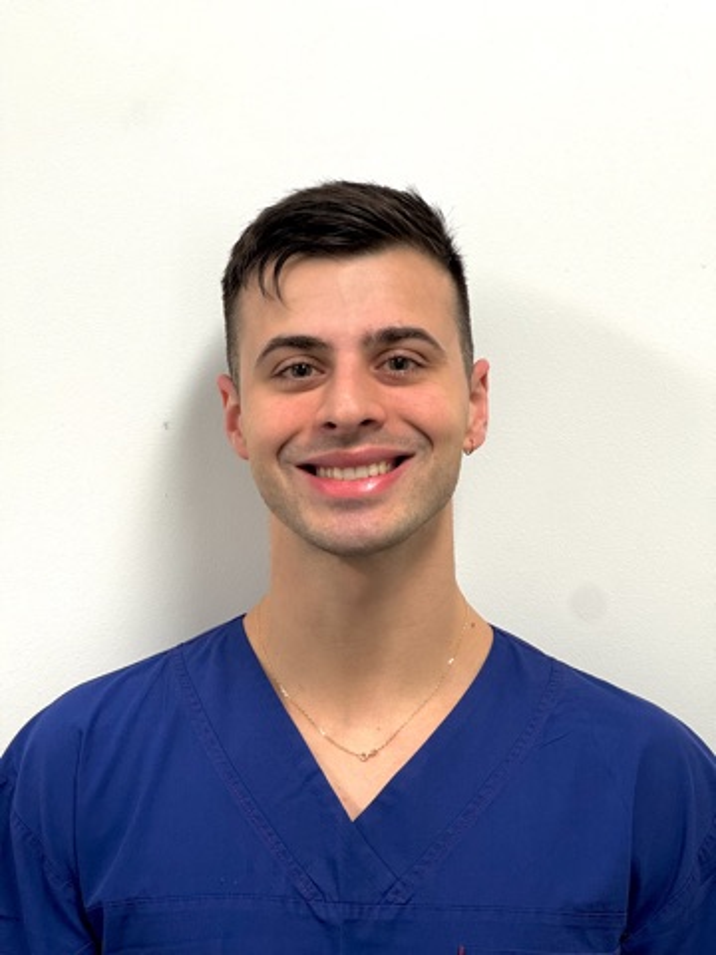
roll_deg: +0.3
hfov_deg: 19.1
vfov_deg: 25.3
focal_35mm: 77
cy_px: 478
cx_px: 358
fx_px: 2124
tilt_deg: -4.7
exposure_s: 1/50
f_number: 2.8
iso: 160
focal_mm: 9
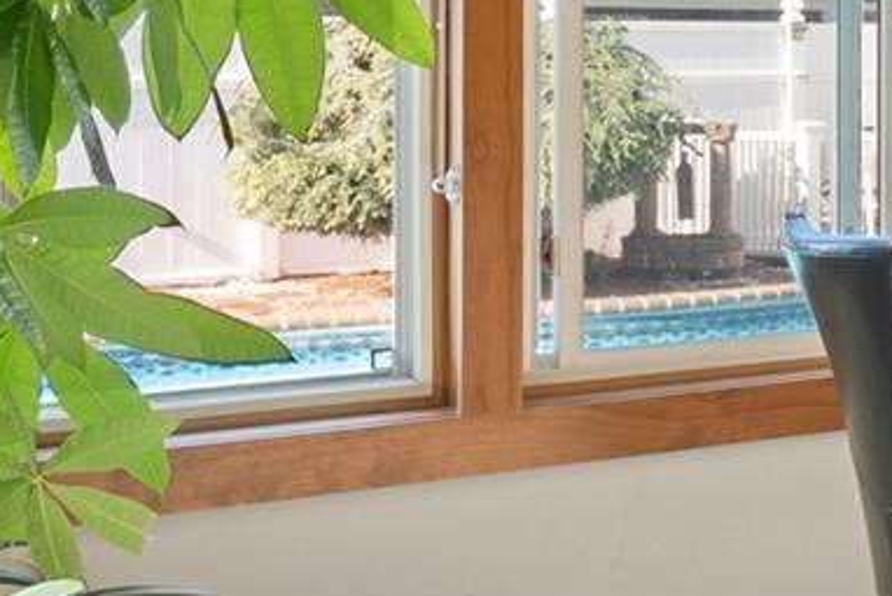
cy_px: 95
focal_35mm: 75
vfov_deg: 18.0
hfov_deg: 20.6
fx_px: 1859
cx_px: 1525
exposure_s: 1/4
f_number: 10
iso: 320
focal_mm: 14
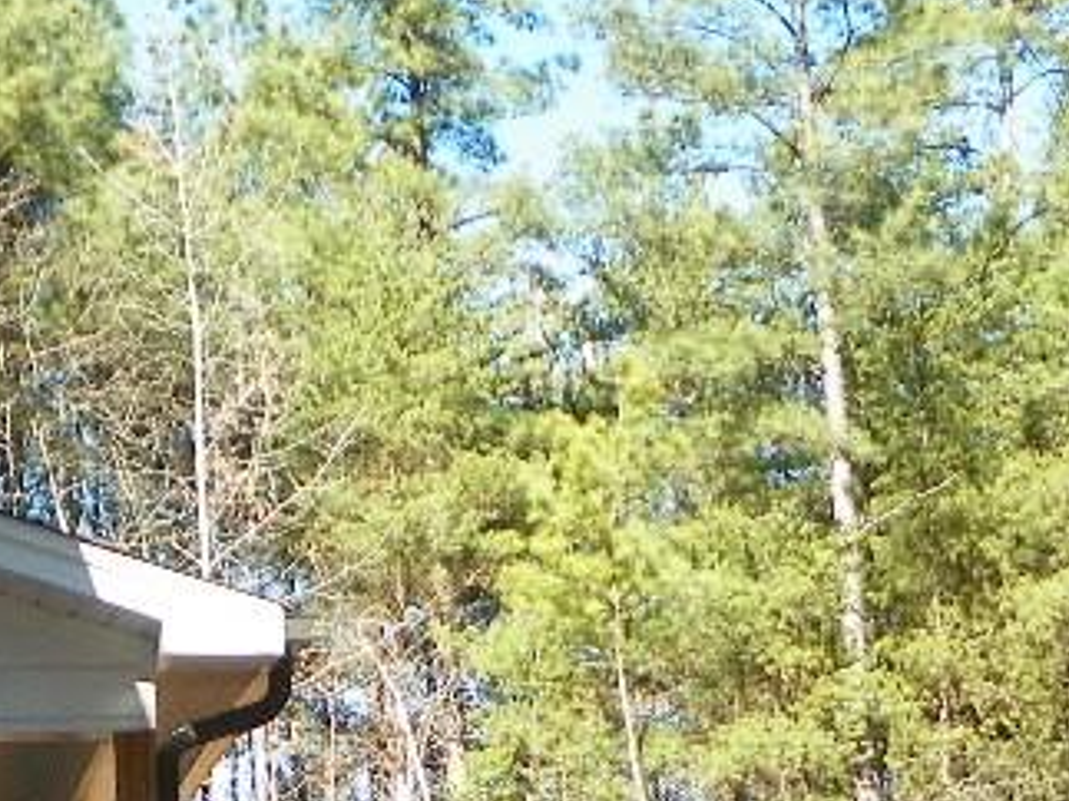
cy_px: 1178
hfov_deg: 18.4
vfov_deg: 13.6
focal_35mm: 103
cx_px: -93
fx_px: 3180
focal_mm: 4.6
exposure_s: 1/250
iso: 64
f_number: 2.8
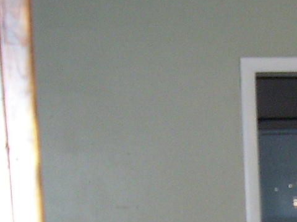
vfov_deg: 9.9
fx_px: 1244
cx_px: 455
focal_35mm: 145
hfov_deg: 12.8
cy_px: 353
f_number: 2.7
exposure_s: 1/60
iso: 125
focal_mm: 5.6
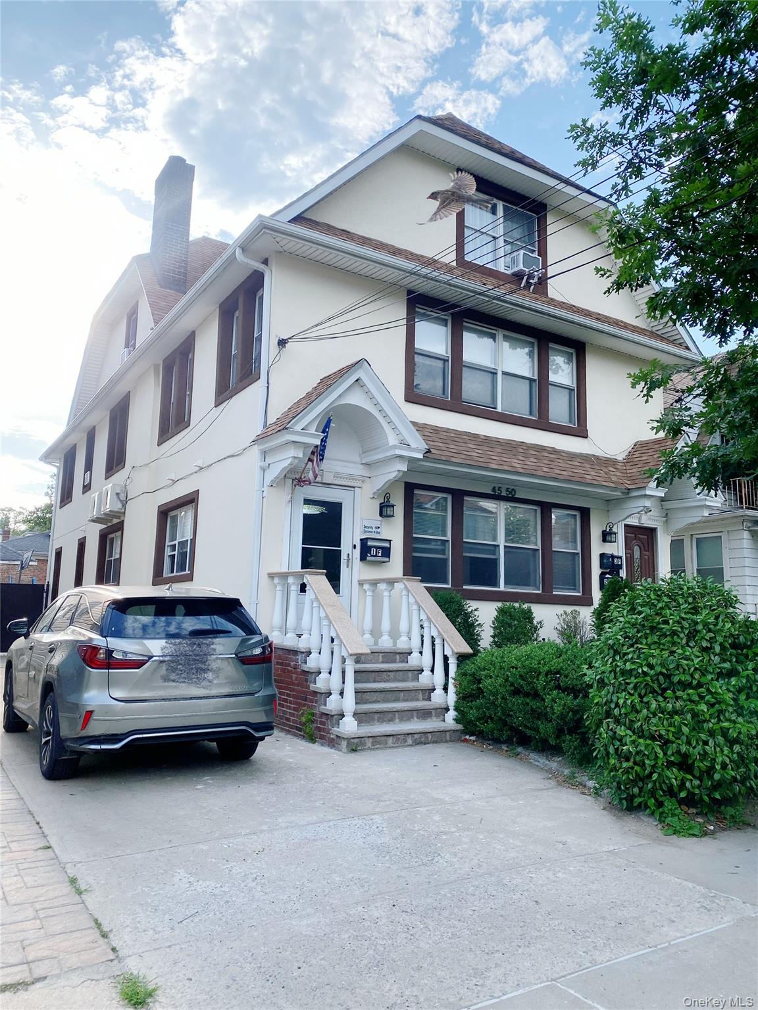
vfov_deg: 67.3
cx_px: 379
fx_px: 759
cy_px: 505
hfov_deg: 53.1
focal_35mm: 26
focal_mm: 4.25
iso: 32
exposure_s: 1/1206
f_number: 1.8
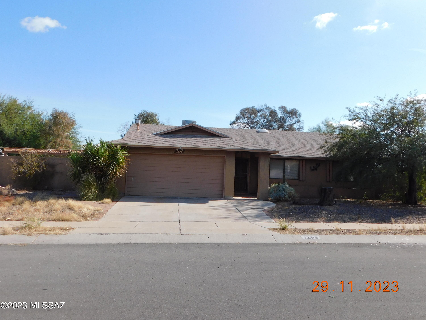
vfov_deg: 46.8
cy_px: 160
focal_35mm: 30
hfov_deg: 60.0
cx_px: 213
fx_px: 369
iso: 125
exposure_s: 1/1250
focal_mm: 5.3
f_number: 3.2
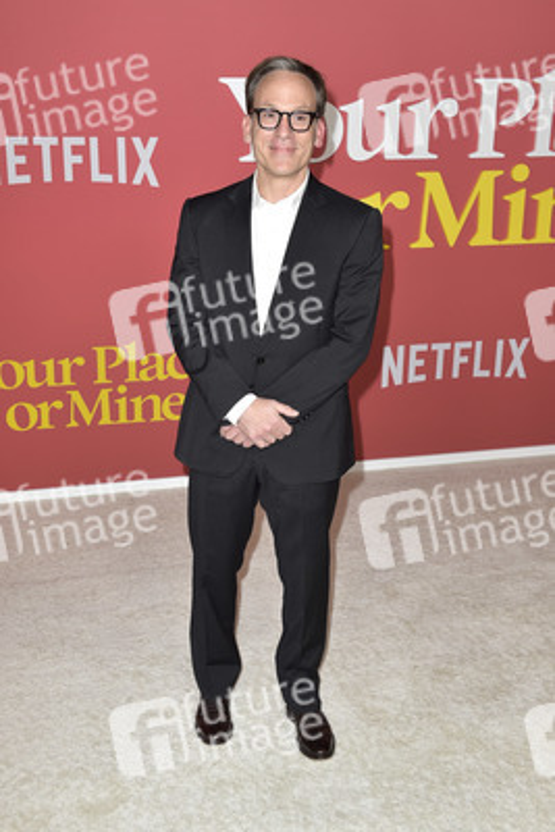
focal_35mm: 40
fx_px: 924
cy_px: 416
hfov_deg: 33.4
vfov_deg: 48.4
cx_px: 278
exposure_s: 1/250
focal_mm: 40
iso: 400
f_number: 6.3
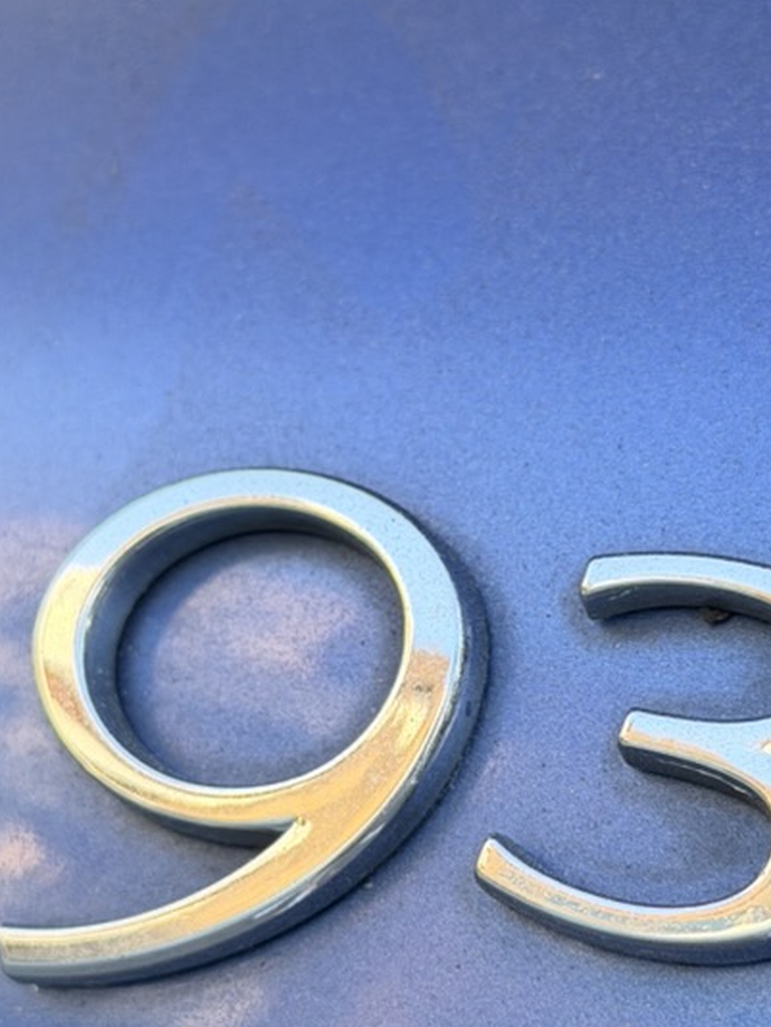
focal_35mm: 92
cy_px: 648
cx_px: 404
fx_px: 2730
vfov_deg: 21.3
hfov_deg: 16.1
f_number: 1.78
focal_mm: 6.76
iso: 100
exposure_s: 1/87
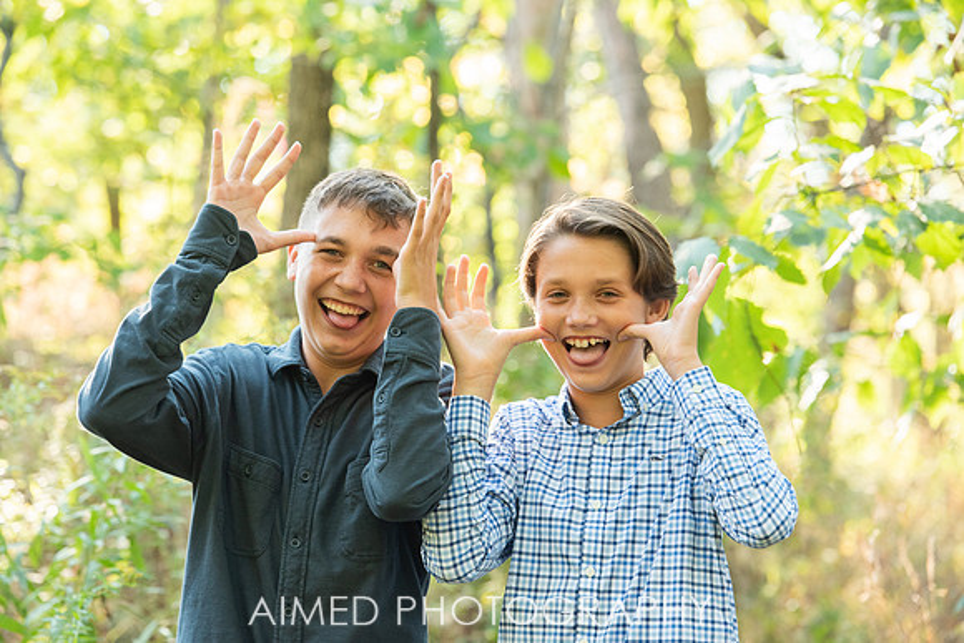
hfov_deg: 11.8
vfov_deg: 7.9
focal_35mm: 174
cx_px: 456
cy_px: 304
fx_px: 4656
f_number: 6.3
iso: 1250
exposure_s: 1/250
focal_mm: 165
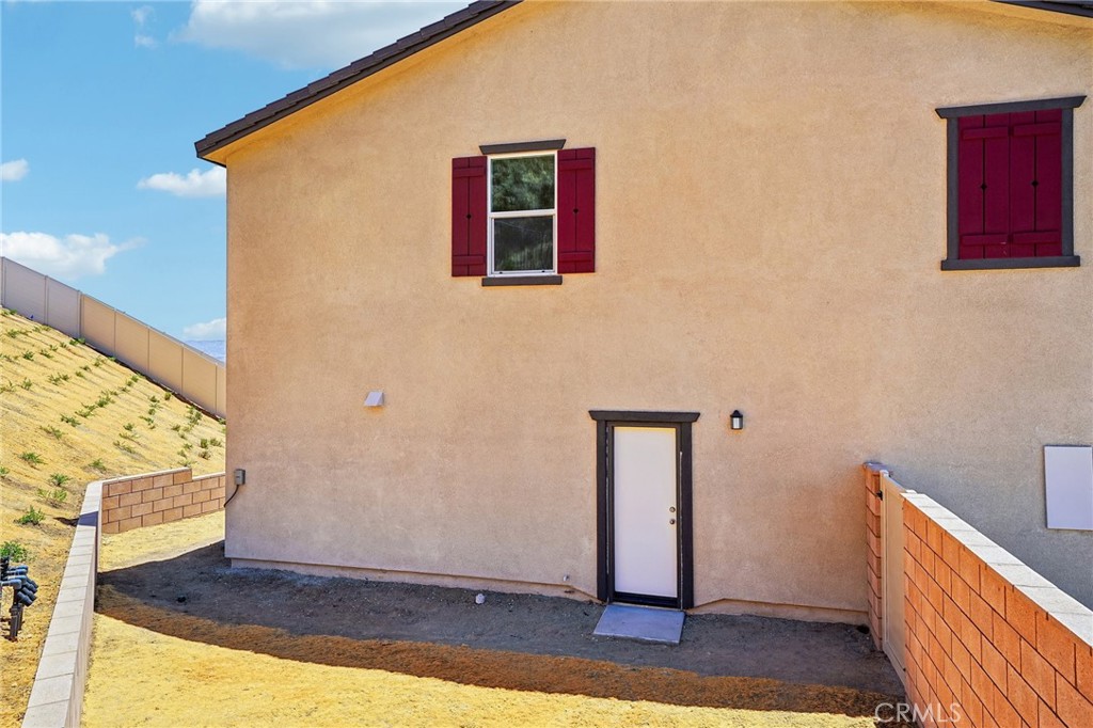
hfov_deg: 73.8
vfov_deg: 53.1
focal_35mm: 24
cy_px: 364
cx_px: 546
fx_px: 728
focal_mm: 24
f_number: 5.6
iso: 125
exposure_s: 1/640
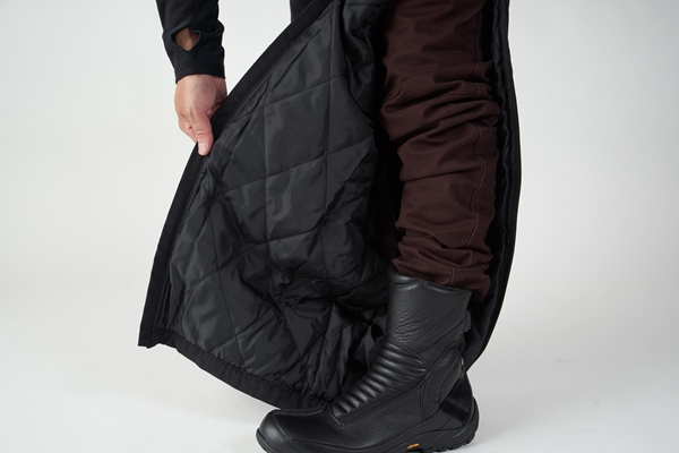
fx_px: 660
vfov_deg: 37.9
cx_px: 340
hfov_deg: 54.4
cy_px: 226
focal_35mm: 35
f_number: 9
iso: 200
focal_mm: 35
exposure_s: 1/125
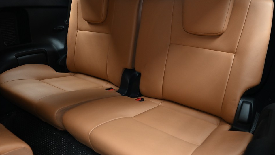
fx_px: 212
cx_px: 142
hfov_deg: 66.0
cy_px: 80
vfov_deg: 40.2
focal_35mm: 29
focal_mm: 24
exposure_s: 1/20
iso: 1600
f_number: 5.6
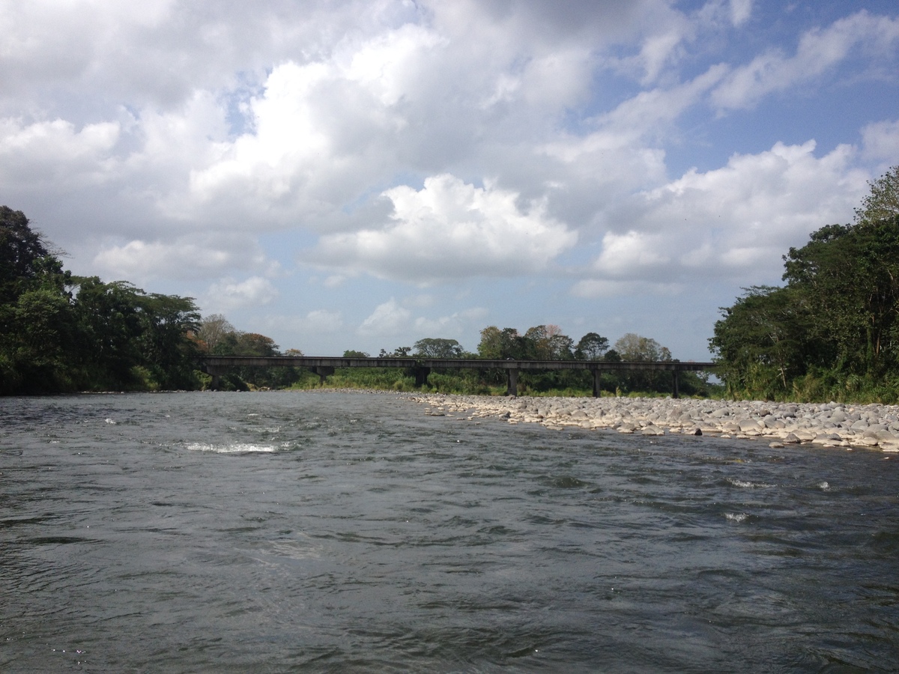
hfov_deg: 52.6
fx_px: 909
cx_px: 450
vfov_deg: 40.7
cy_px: 337
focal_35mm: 35
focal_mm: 4.28
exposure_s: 1/2632
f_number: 2.4
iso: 50
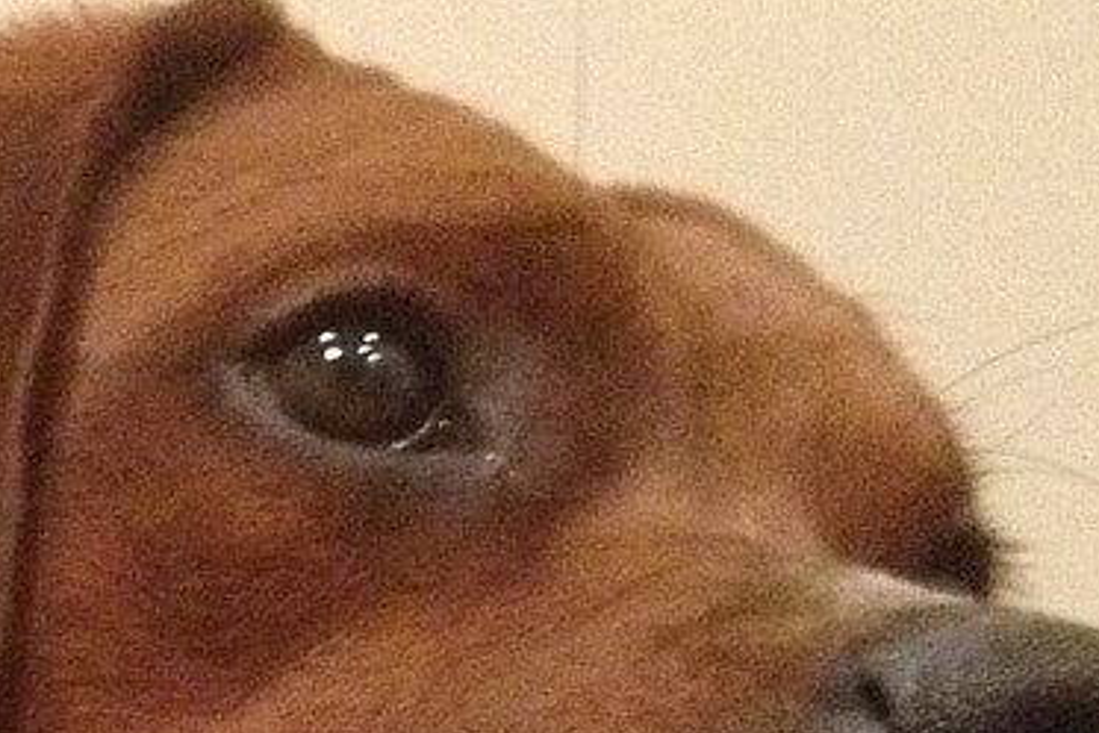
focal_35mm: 156
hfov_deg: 11.9
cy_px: 1172
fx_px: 4764
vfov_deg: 8.6
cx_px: -1049
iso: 500
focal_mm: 4.28
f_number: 2.4
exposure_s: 1/15
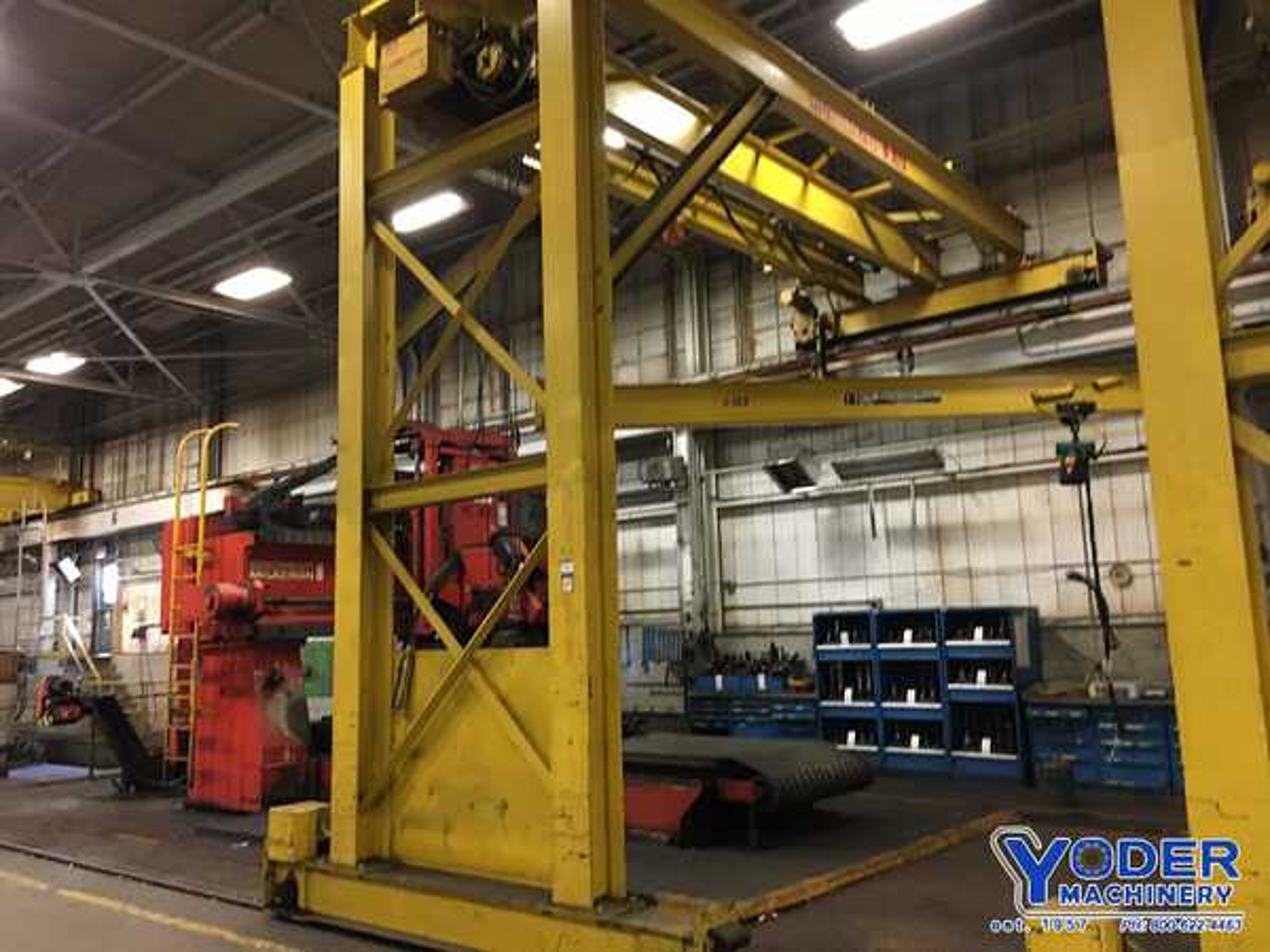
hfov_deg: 61.7
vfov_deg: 48.2
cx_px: 635
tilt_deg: +10.0
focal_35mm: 29
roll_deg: +1.8
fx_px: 1064
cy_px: 476
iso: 200
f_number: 2.2
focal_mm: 4.15
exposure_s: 1/17
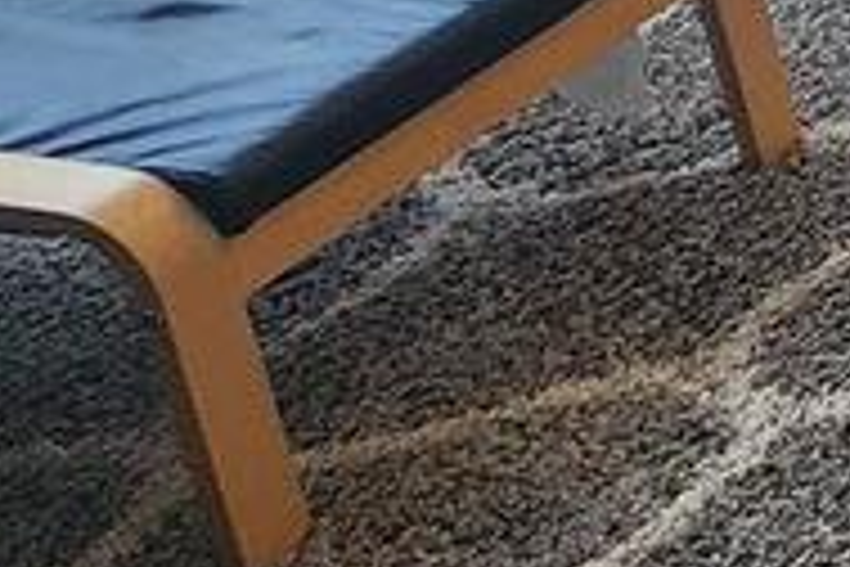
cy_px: -860
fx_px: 2432
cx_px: 2586
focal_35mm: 103
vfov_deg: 10.9
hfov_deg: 11.2
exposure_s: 1/60
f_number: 2.2
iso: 80
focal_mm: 2.2
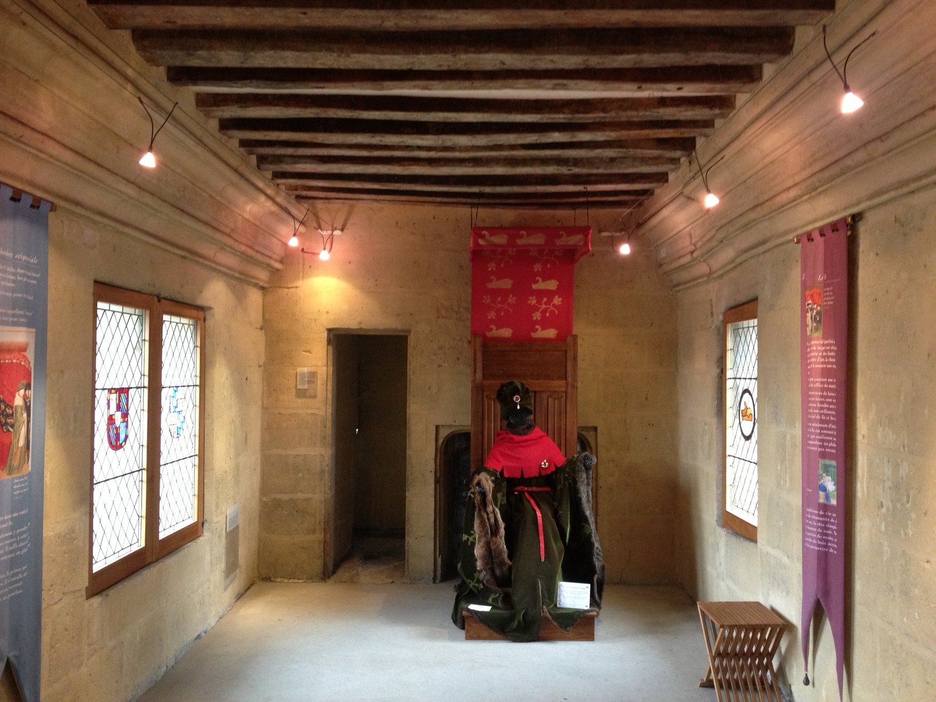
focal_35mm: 35
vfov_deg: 40.7
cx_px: 468
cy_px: 351
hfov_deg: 52.6
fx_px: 946
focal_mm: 4.28
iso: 200
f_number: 2.4
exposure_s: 1/20
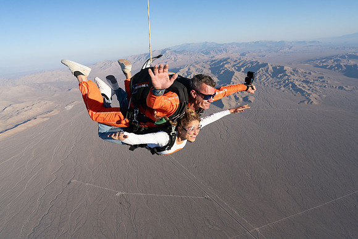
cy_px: 120
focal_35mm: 24
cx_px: 179
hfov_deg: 73.7
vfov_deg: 53.2
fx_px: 239
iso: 800
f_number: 7.1
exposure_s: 1/2000
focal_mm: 24
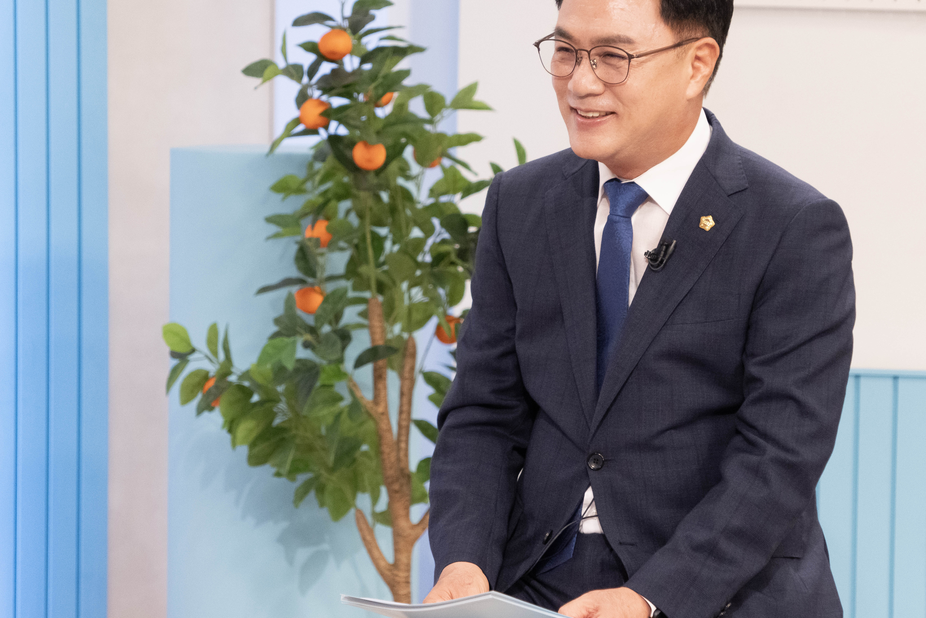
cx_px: 375
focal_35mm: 237
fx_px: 6096
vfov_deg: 5.8
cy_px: 333
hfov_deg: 8.7
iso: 3200
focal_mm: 157
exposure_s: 1/250
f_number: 6.3
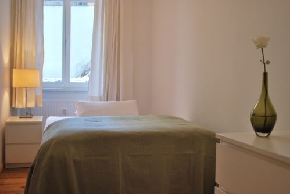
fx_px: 339
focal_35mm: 42
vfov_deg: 32.0
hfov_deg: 46.3
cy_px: 97
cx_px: 145
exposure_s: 1/30
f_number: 4.5
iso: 250
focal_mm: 28
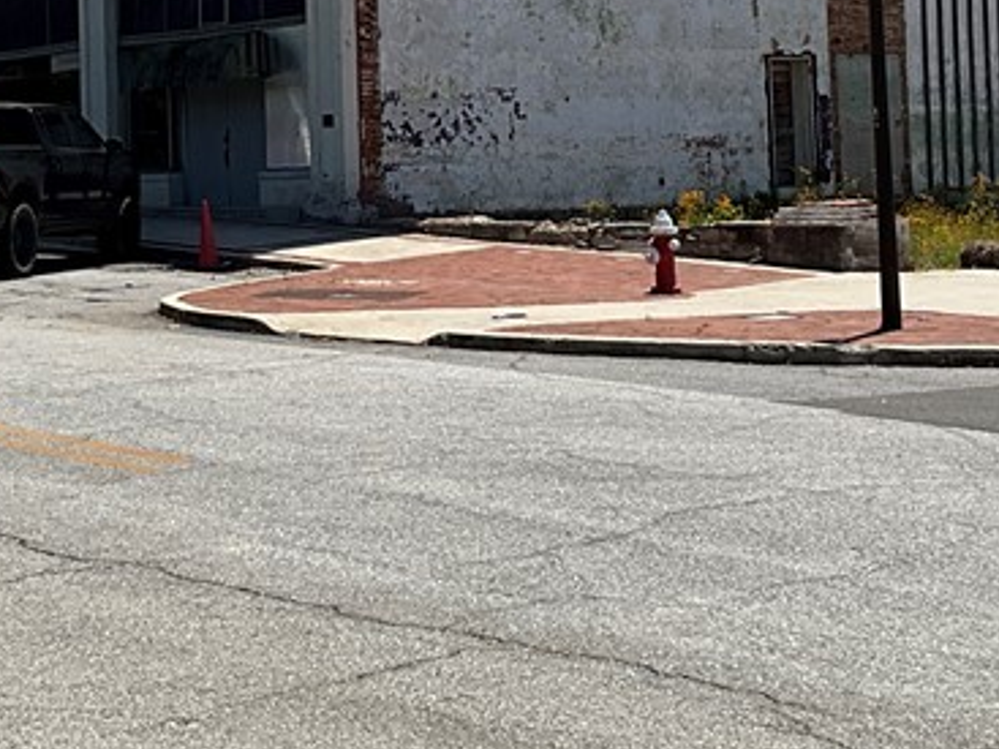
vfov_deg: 17.9
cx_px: 397
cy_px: 87
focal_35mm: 81
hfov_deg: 24.1
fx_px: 2337
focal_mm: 3
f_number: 1.8
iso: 25
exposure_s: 1/3125
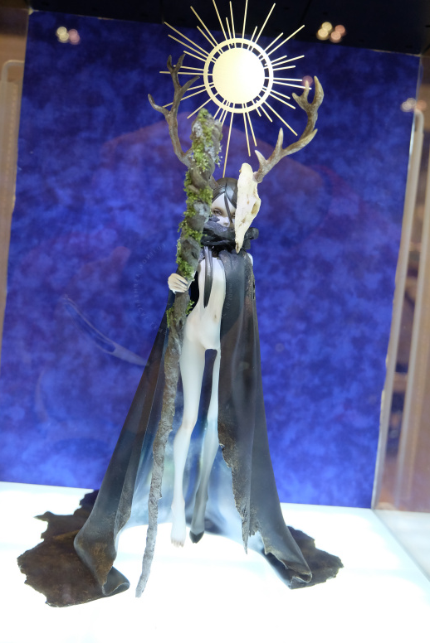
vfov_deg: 55.8
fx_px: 609
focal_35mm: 34
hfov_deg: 38.9
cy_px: 318
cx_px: 212
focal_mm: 22.2
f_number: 4
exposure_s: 1/125
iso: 2000
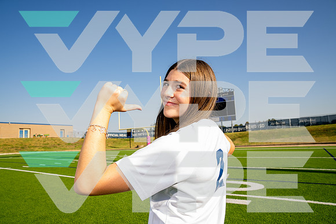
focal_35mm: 24
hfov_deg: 73.7
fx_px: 224
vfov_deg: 53.2
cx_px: 168
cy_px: 112
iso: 50
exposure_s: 1/125
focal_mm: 24
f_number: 7.1
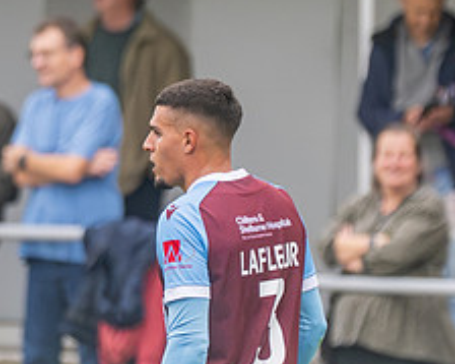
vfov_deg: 1.0
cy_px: 386
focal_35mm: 1515
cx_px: -153
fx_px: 20392
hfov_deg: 1.3
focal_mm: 240
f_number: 2.8
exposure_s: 1/1250
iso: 720
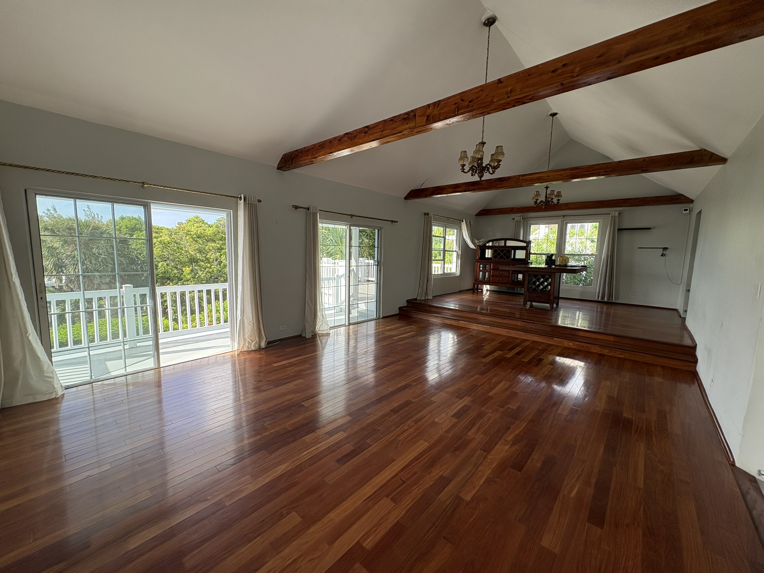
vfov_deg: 85.7
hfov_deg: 102.1
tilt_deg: -6.4
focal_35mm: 14
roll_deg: -0.9
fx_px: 309
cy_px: 286
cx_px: 382
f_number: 2.2
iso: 64
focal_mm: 2.22
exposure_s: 1/220
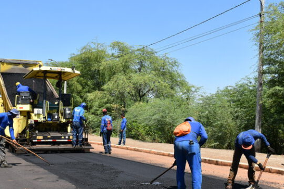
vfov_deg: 28.6
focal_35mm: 47
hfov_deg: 41.9
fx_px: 371
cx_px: 126
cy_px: 114
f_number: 9
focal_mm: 22
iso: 200
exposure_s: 1/320
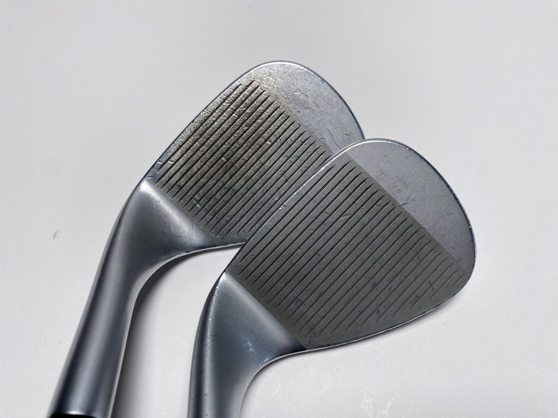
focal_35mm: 26
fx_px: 419
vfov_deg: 53.1
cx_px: 279
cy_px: 209
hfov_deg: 67.3
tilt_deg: -59.3
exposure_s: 1/529
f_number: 1.8
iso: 32
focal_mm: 4.25
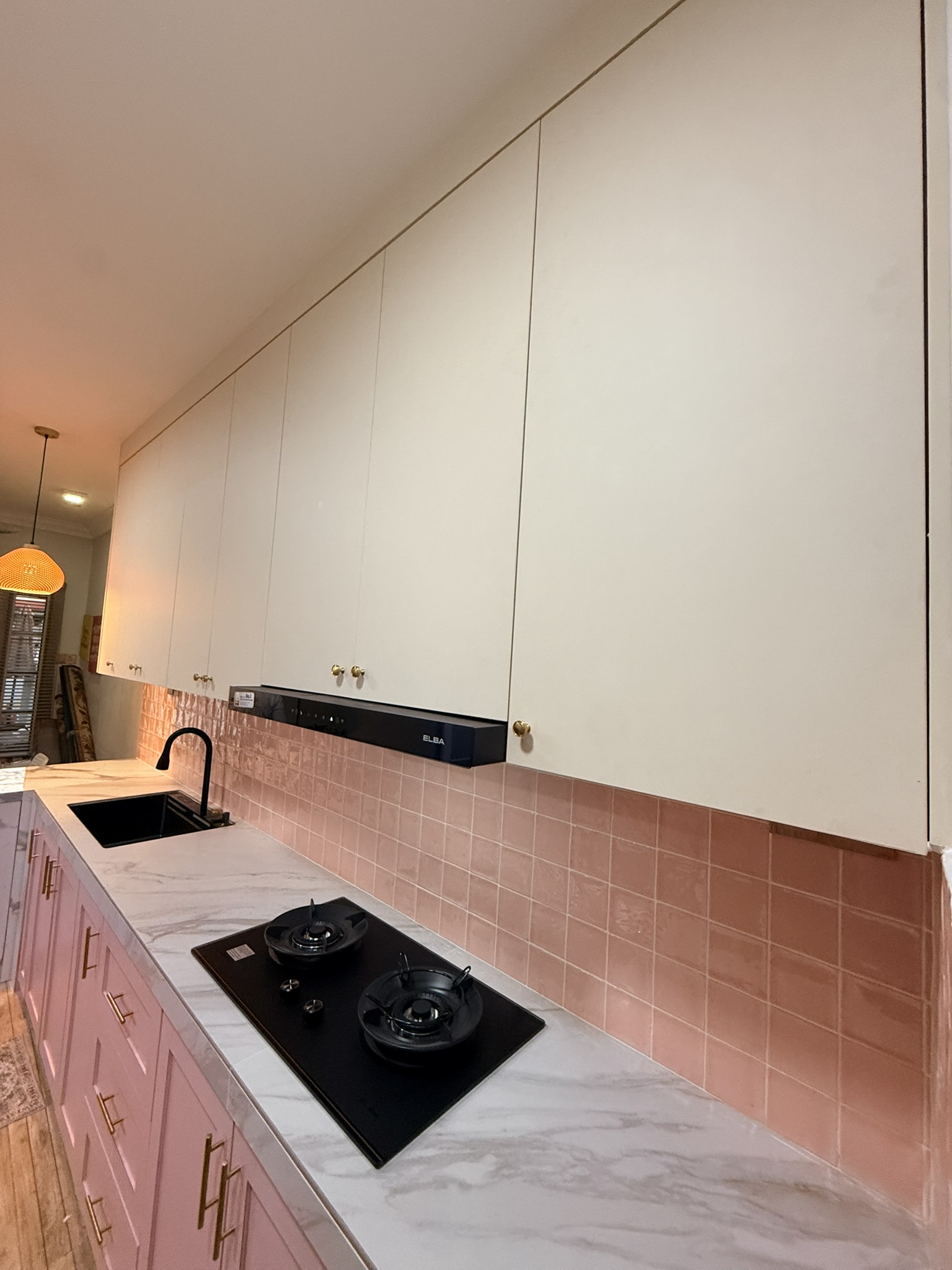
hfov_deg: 85.7
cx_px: 476
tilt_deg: +3.6
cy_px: 635
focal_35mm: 14
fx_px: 513
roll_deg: -3.7
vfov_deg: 102.1
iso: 320
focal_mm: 2.22
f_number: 2.2
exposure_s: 1/50
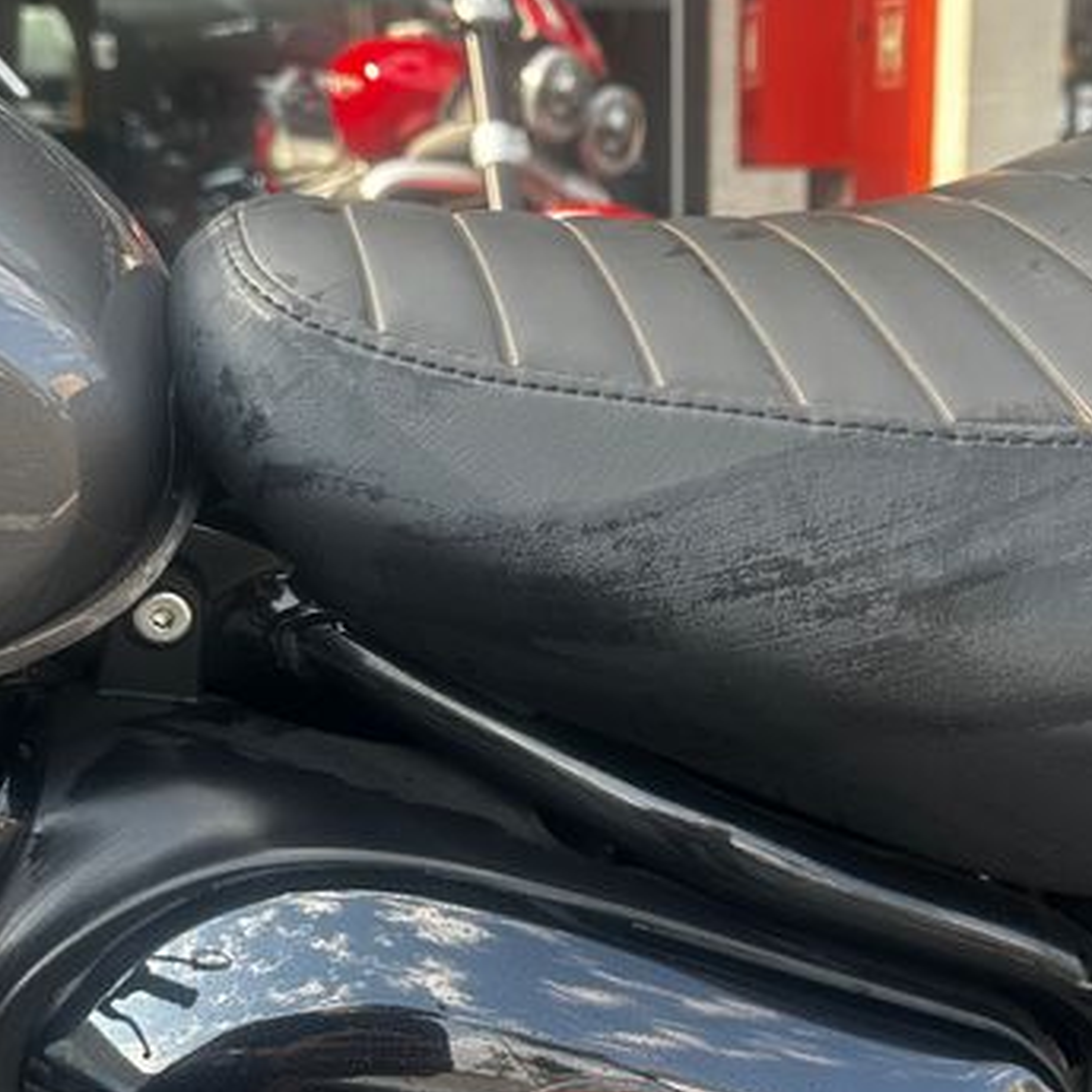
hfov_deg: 55.3
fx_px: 1035
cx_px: 638
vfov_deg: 55.6
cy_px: 552
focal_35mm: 29
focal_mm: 6.86
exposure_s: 1/262
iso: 80
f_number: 1.78
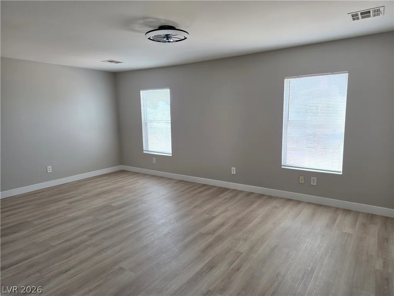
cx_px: 197
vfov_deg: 58.9
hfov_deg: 73.9
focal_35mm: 23
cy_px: 148
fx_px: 262
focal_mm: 6.25
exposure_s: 1/180
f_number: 1.7
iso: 64
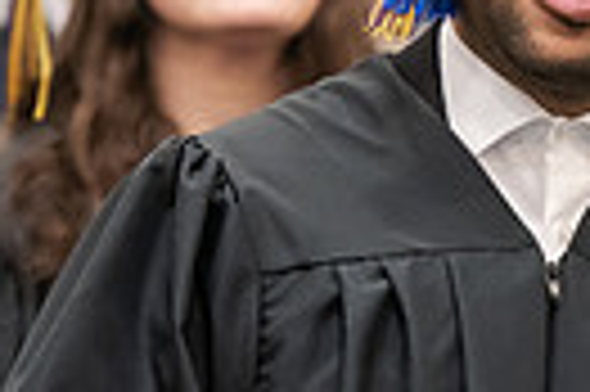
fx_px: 11261
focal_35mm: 688
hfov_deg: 3.0
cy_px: 74
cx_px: 608
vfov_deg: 2.0
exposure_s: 1/200
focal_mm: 155
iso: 2500
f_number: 3.2
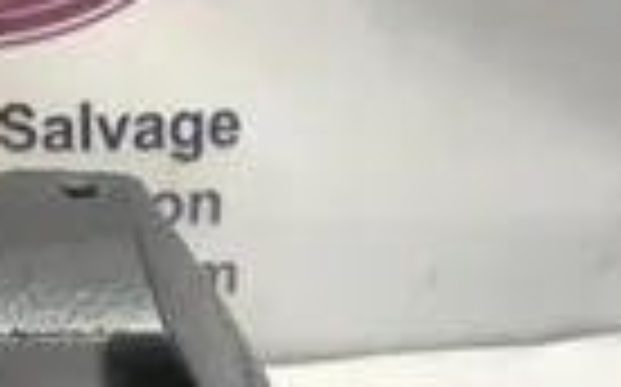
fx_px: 1454
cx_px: 148
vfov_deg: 13.9
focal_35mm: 86
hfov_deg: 23.8
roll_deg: -0.3
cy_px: 630
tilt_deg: -33.9
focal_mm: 3.99
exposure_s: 1/120
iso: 100
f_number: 1.8
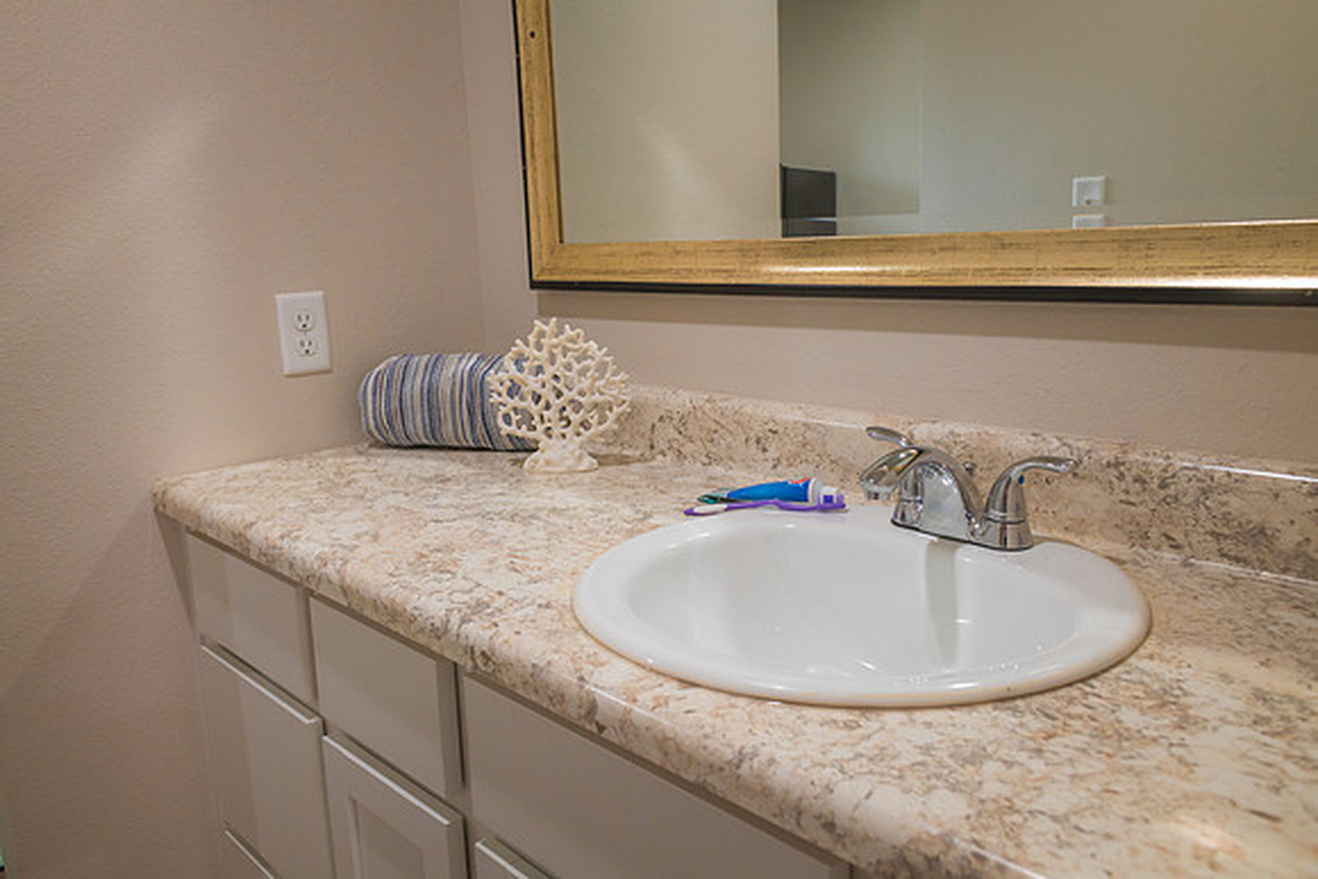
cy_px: 440
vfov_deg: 46.4
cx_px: 659
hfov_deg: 65.5
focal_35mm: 28
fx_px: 1025
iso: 1000
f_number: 8
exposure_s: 1/50
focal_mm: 28
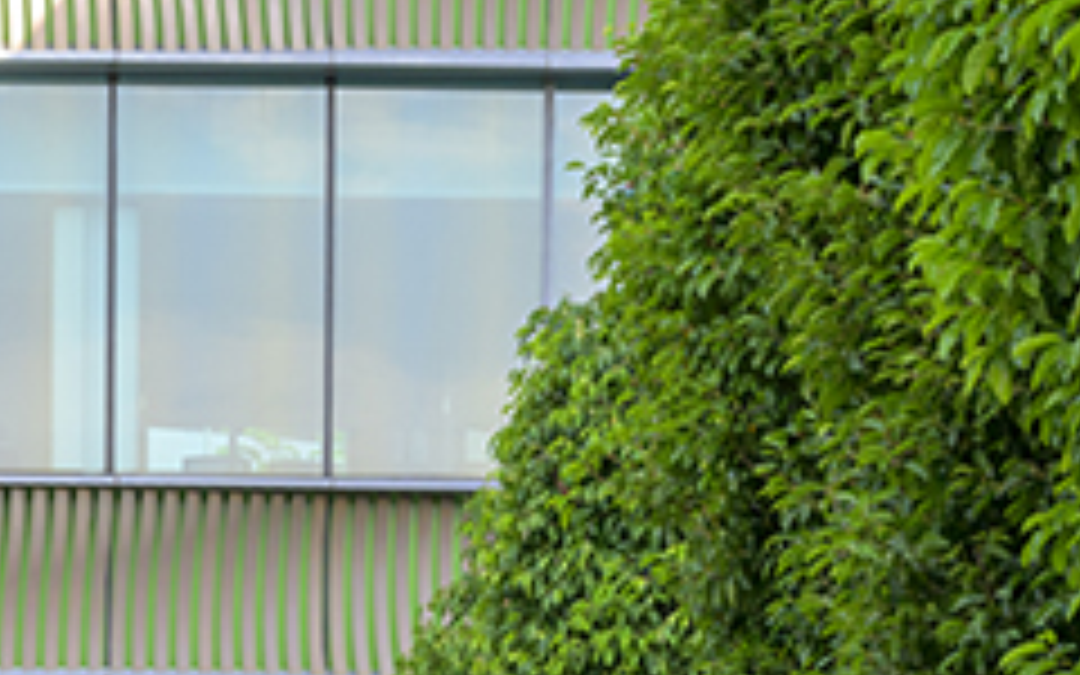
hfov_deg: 13.4
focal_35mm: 155
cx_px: 194
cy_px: 1264
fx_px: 4562
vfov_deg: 8.1
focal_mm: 38
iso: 1000
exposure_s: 1/500
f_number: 7.1
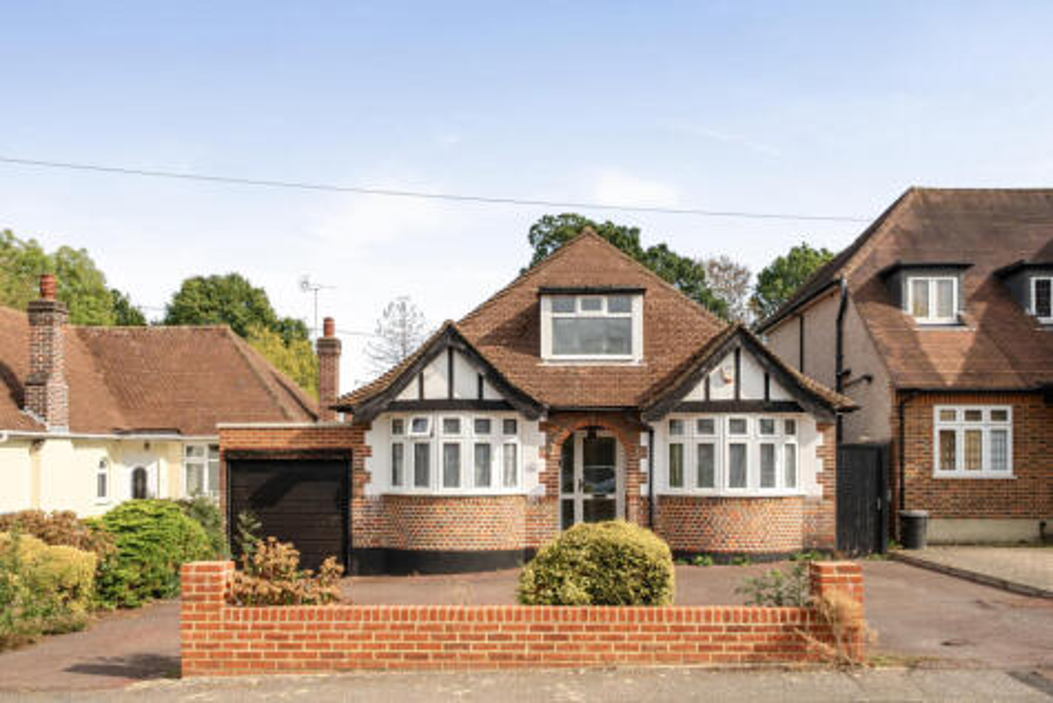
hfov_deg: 61.9
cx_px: 526
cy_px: 352
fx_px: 878
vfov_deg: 43.6
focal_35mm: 30
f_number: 8
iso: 400
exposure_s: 1/640
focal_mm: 20
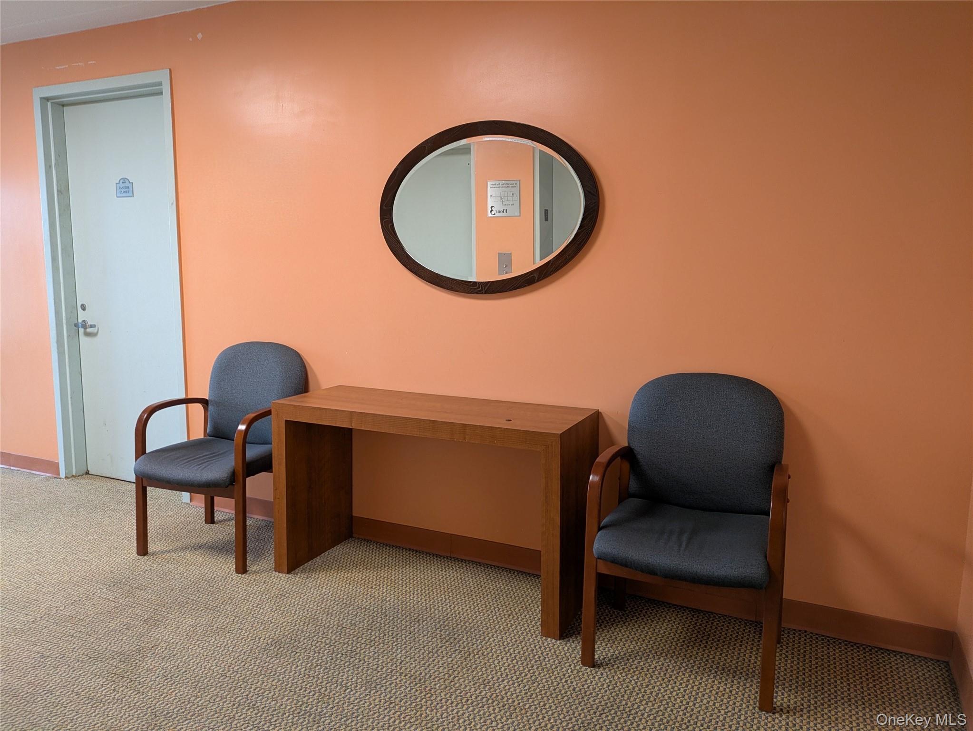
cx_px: 486
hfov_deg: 69.4
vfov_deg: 54.9
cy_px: 366
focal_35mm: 25
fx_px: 703
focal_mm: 5.43
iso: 94
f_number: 1.89
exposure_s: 1/24
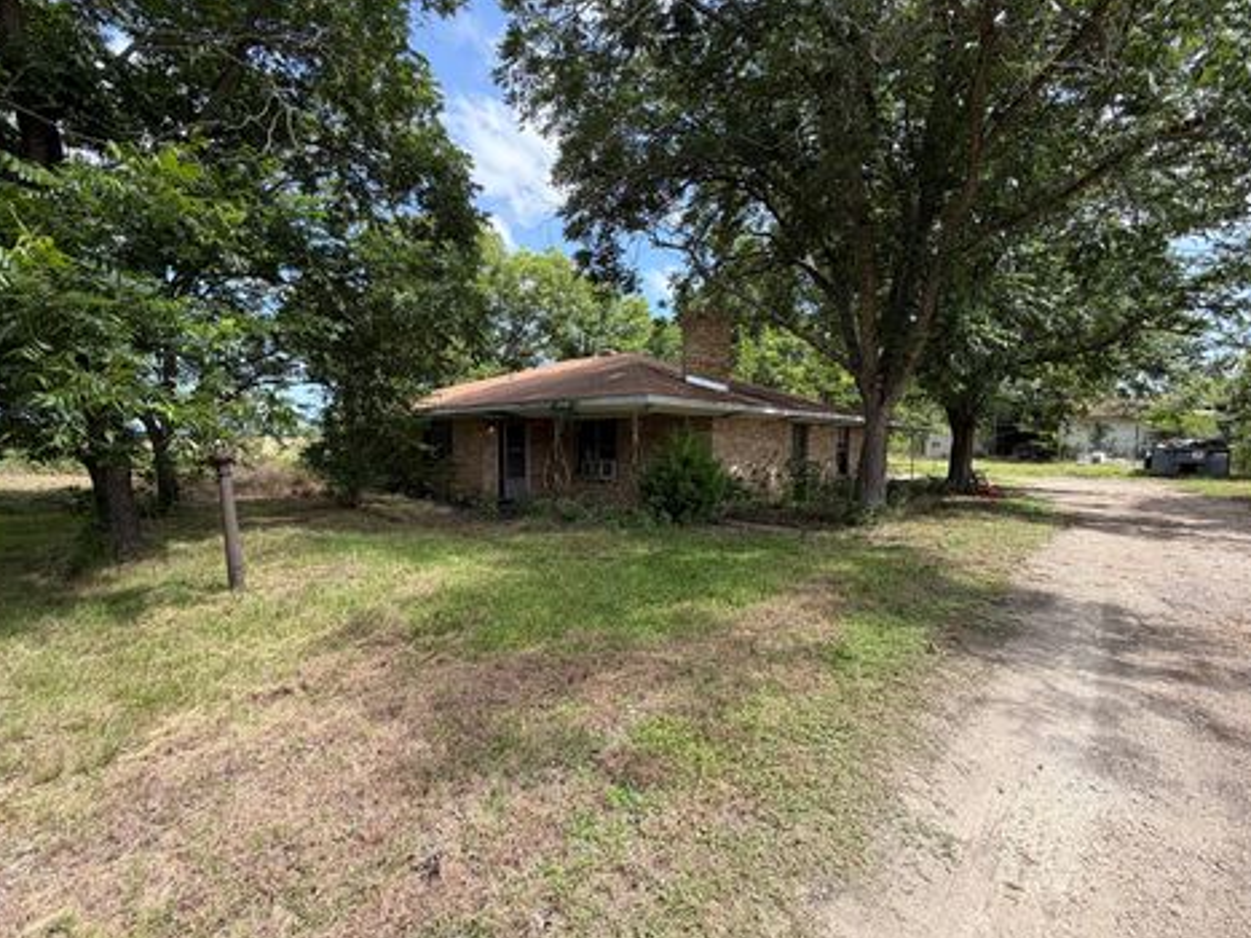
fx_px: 542
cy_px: 468
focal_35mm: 15
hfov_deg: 98.2
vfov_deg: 81.7
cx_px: 632
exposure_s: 1/535
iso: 40
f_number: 2.2
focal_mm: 2.22
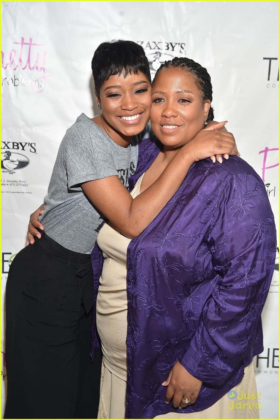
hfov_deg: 27.0
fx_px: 583
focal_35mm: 50
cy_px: 210
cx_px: 140
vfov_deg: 39.6
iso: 640
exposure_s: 1/60
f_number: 5
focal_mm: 50
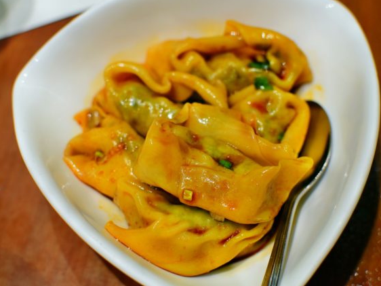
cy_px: 142
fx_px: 633
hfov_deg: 33.5
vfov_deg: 25.4
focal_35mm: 58
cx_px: 202
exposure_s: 1/125
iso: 1400
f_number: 4
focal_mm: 35
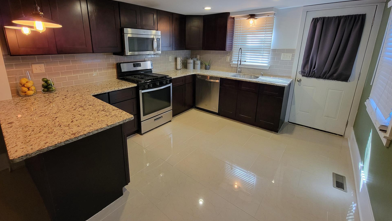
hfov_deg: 102.9
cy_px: 86
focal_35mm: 15
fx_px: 156
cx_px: 186
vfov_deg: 69.7
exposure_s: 1/59
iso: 400
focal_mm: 2.2
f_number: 2.2
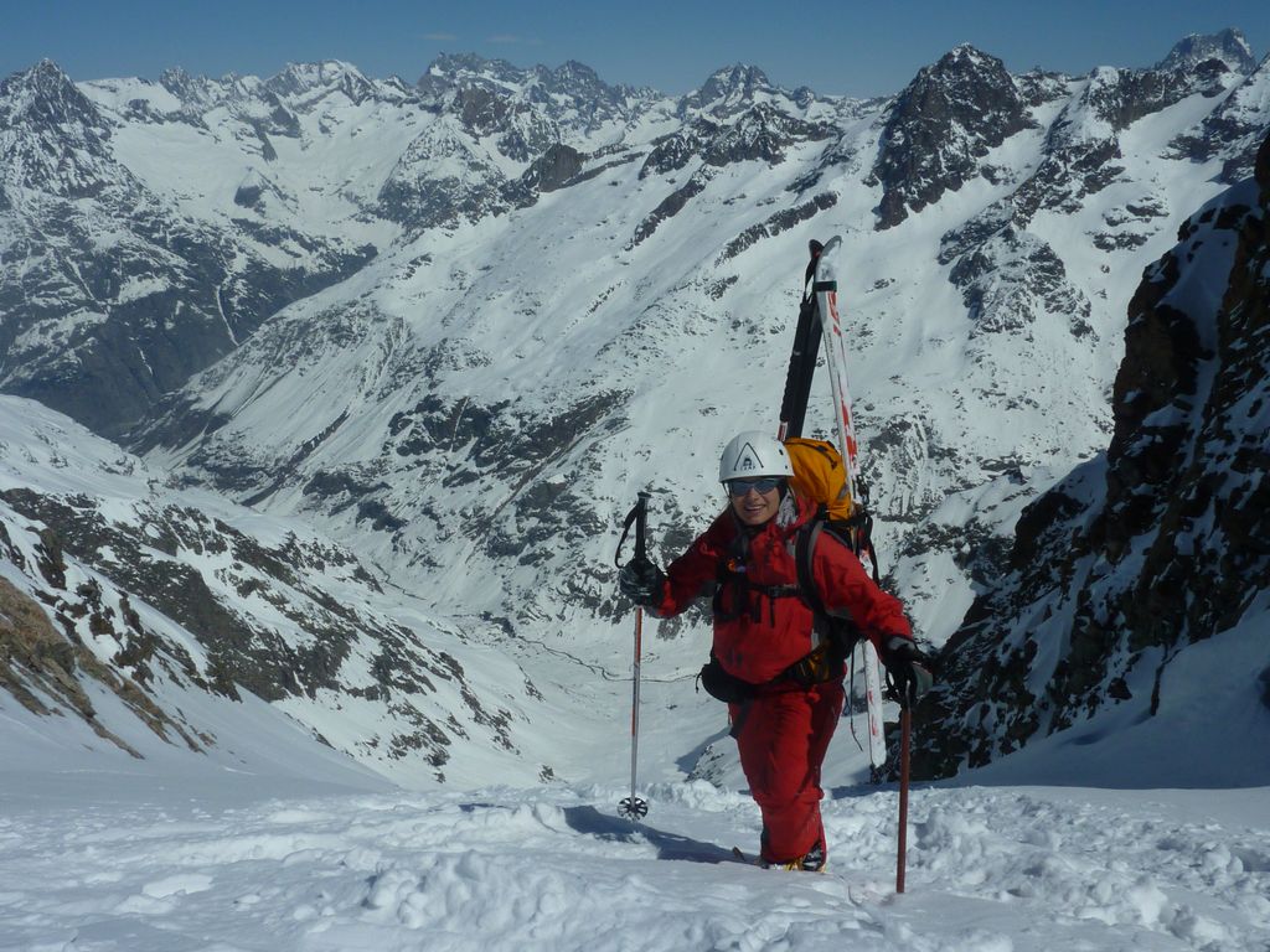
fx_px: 1064
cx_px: 635
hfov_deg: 61.7
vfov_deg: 48.2
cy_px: 476
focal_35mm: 29
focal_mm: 4.1
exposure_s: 1/1600
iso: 80
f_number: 6.3
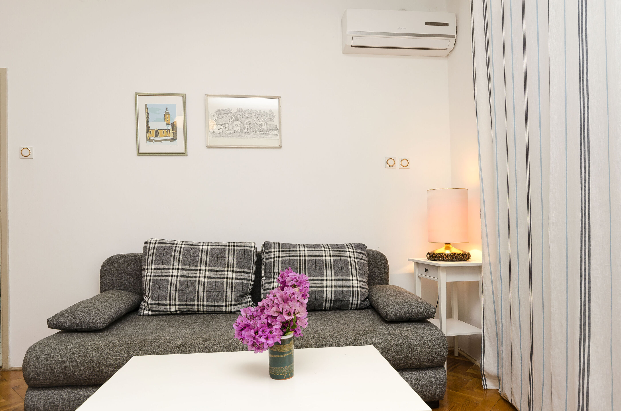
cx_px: 310
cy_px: 206
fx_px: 362
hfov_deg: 81.3
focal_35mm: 21
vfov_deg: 59.3
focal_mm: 14
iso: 100
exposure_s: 1/30
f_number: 8
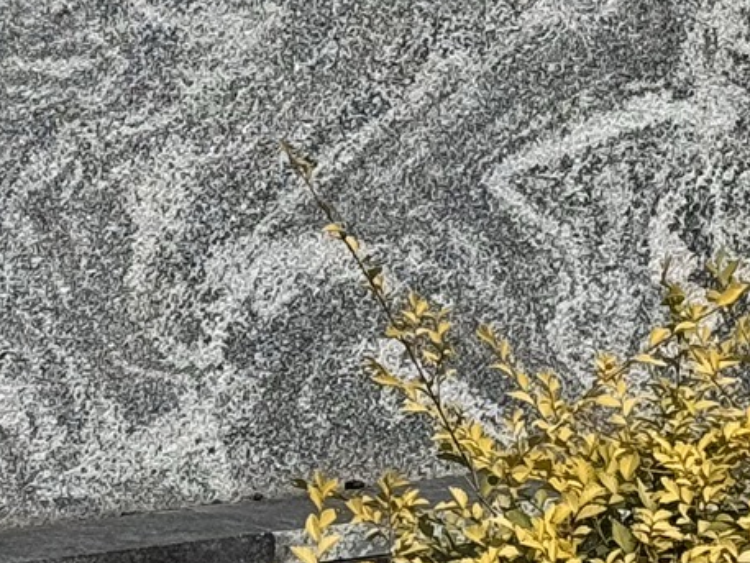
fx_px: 4551
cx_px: 253
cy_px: -469
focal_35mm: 210
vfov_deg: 6.9
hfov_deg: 9.4
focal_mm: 6.76
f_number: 1.78
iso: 64
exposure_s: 1/10526
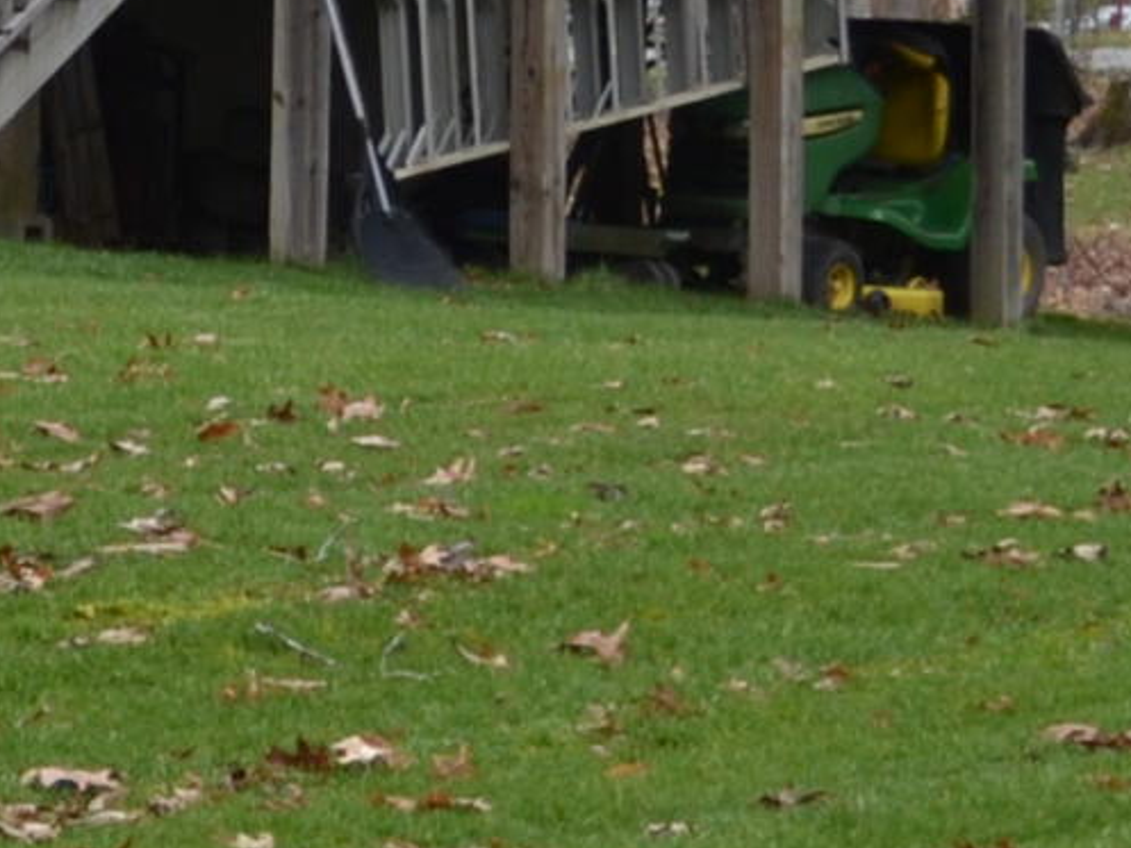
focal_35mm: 296
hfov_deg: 6.5
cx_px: -1302
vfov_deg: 5.0
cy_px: 73
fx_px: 9673
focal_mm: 34
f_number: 6.3
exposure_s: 1/160
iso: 100
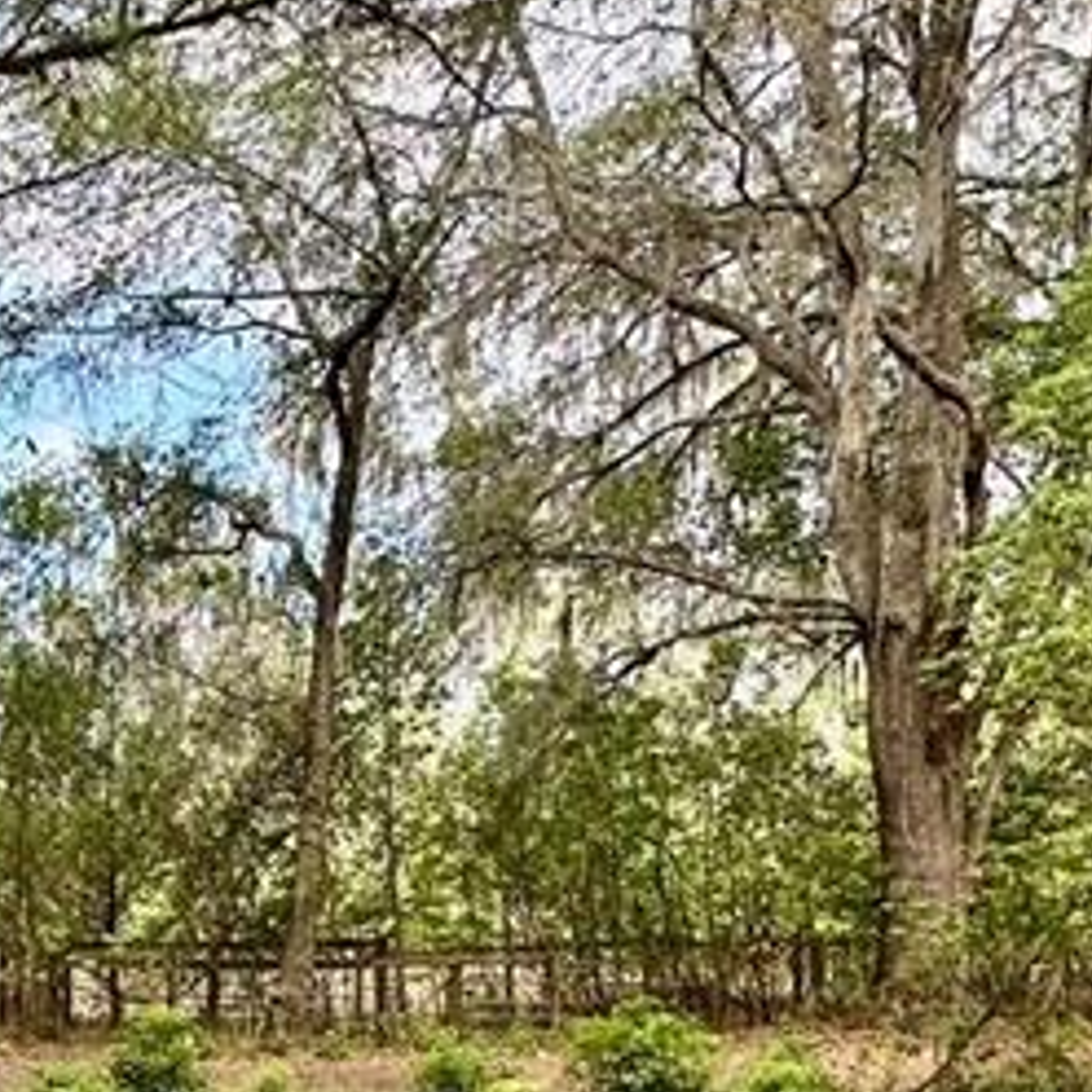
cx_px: -559
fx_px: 1820
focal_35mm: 51
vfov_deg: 31.2
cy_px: 1061
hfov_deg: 25.1
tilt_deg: -3.4
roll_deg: +1.0
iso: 40
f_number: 2.2
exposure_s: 1/314
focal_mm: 2.22
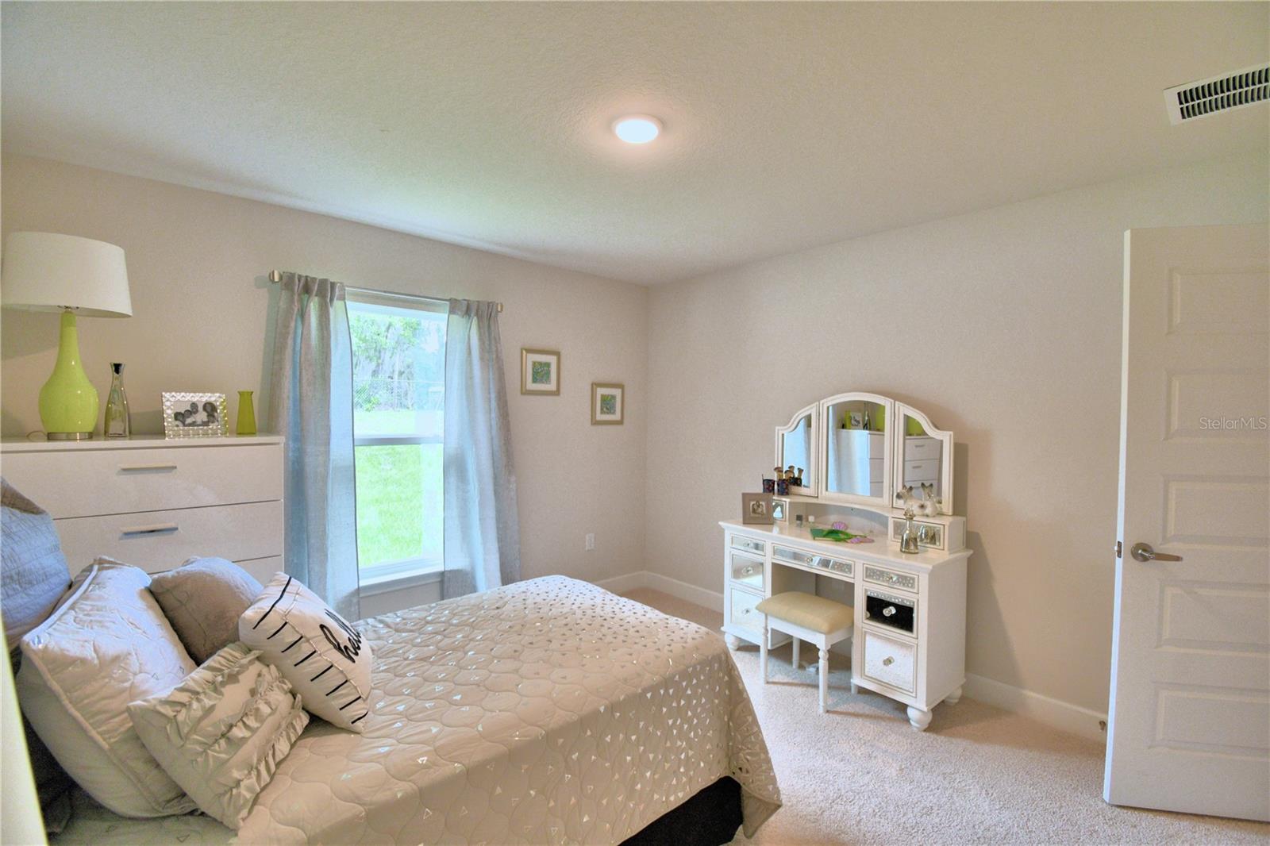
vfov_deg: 77.3
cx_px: 635
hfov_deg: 100.4
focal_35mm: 15
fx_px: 529
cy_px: 423
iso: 400
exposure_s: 1/80
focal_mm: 10
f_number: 4.5
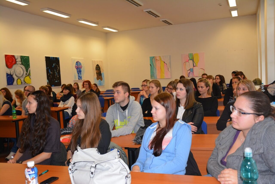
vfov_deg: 35.5
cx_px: 138
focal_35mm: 38
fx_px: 287
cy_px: 92
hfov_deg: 51.3
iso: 450
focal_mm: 25
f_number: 4
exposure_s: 1/60
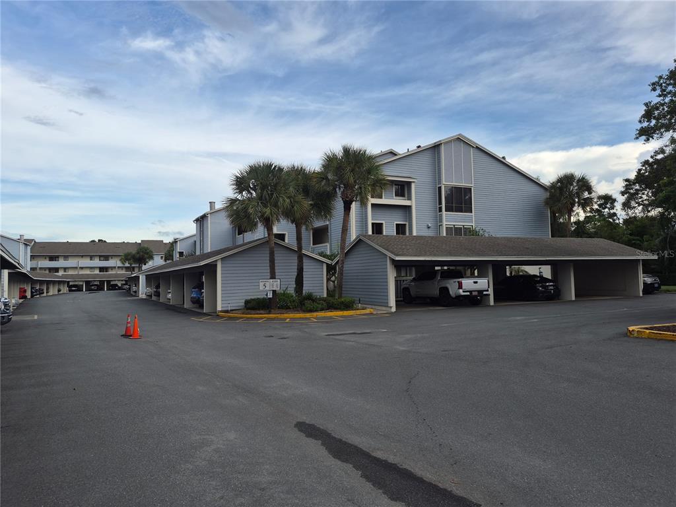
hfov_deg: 73.9
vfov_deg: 58.9
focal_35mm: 23
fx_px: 449
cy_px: 254
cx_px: 338
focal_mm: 5.4
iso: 80
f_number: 1.8
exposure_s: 1/1748
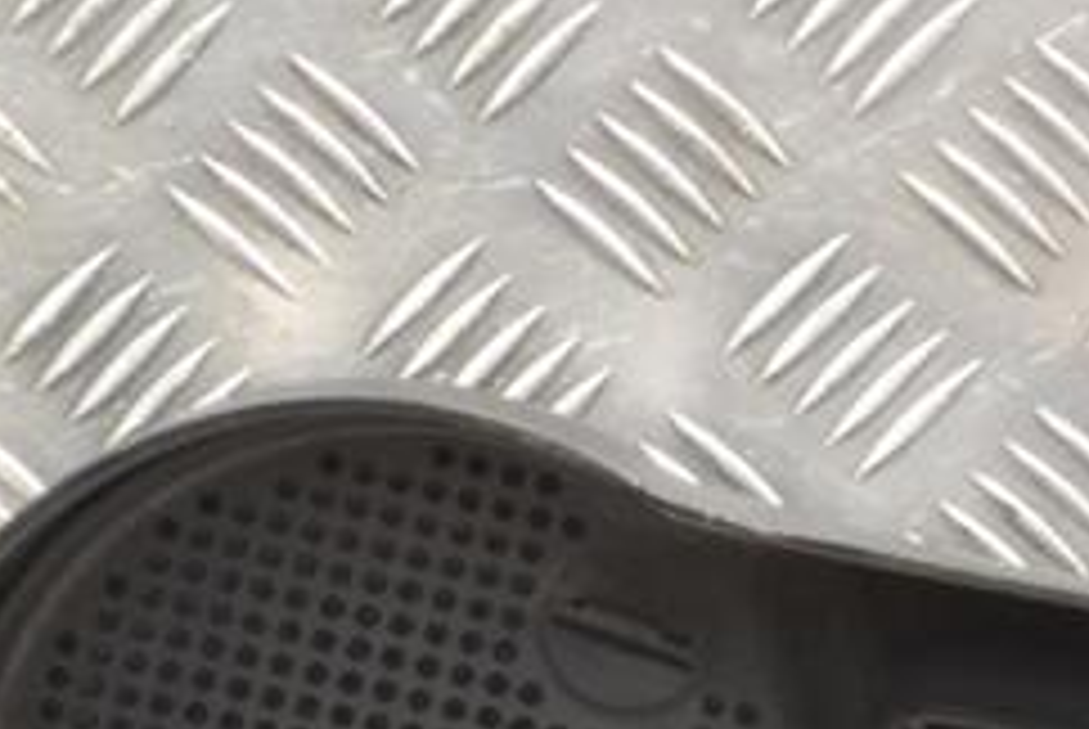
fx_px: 6186
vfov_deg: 6.7
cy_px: 882
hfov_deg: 10.0
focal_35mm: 204
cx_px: 801
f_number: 5.6
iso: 3200
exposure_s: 1/100
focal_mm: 55
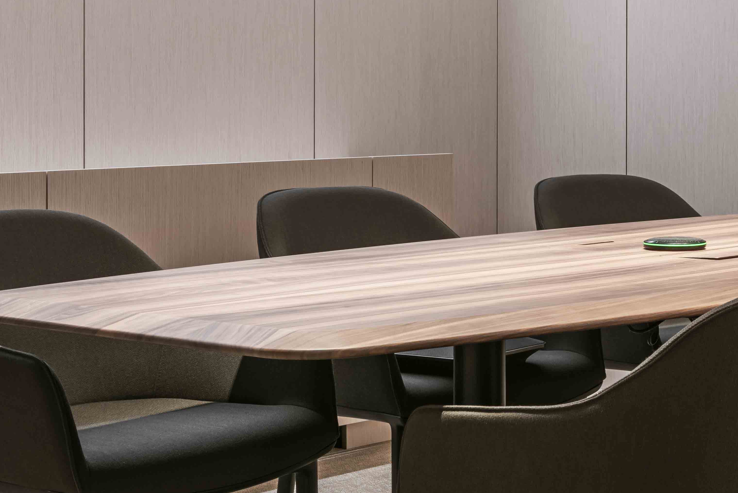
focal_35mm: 92
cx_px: 680
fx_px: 1887
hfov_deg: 21.6
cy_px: 125
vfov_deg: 14.8
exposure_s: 4
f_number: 16
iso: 100
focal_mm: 38
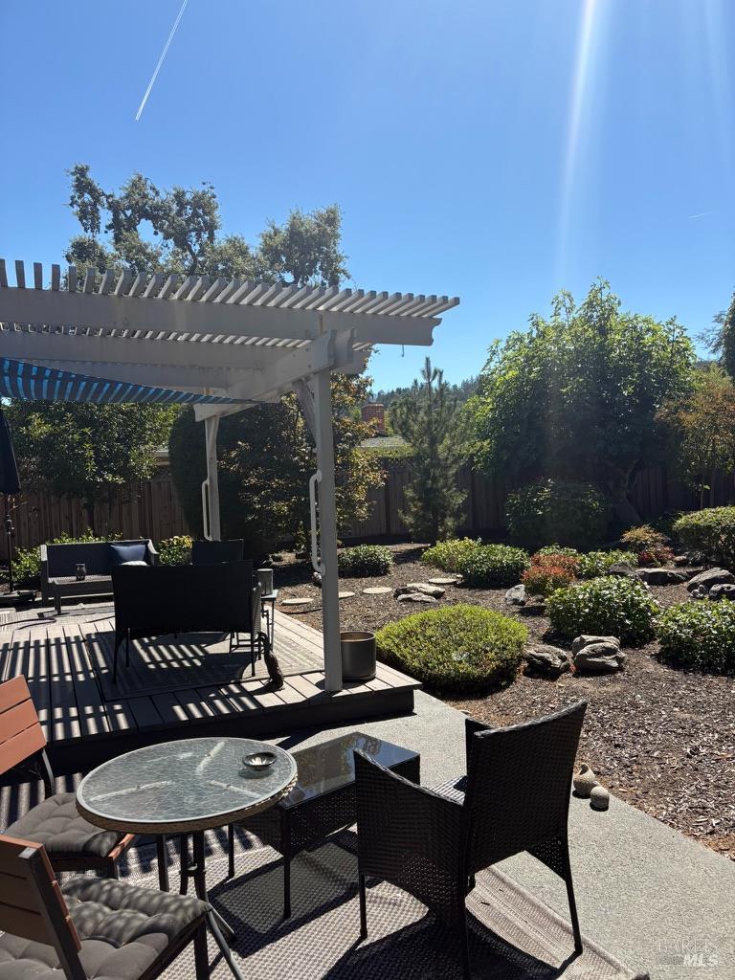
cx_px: 368
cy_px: 490
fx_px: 736
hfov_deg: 53.1
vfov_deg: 67.3
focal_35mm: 26
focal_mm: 5.96
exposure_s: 1/2451
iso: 50
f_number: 1.6
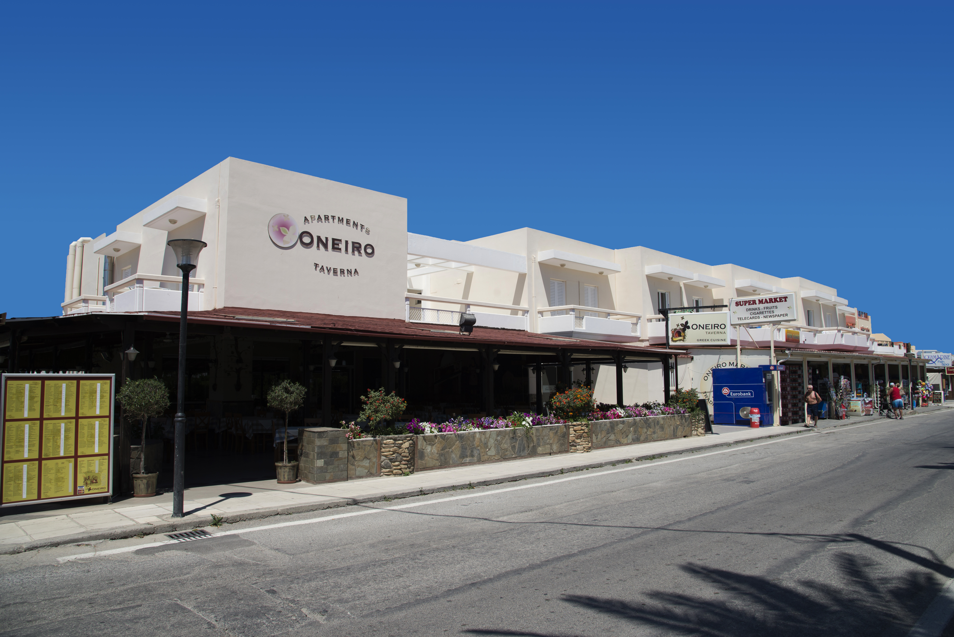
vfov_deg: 53.2
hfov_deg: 73.7
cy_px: 318
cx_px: 477
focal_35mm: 24
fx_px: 636
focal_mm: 24
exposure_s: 1/640
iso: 200
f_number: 9
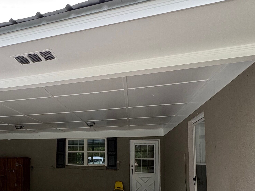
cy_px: 144
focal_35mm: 29
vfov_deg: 46.4
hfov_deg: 57.3
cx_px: 53
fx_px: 214
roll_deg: -1.3
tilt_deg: +3.9
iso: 50
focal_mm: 2.22
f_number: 2.2
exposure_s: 1/99
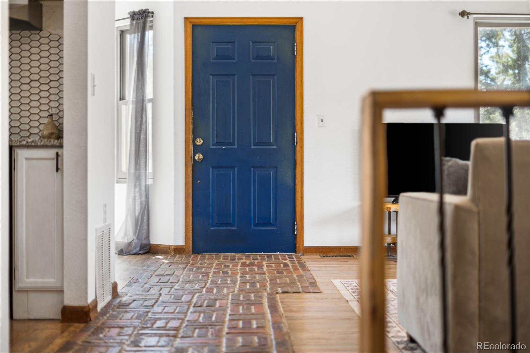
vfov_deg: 27.0
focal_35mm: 50
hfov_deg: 39.6
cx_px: 265
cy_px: 176
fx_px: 736
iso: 200
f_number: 1.8
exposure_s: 1/20
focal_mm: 50
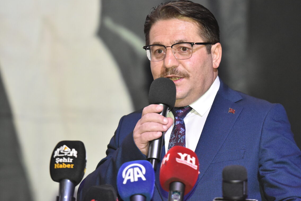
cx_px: 166
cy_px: 93
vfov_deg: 4.8
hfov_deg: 7.2
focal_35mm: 288
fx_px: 2407
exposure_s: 1/160
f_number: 2.8
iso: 2200
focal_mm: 170
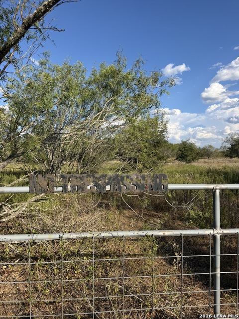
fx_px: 221
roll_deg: +2.5
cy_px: 160
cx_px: 120
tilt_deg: -0.8
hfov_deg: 56.8
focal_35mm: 24
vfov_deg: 71.6
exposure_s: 1/3584
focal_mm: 6.76
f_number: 1.78
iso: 80
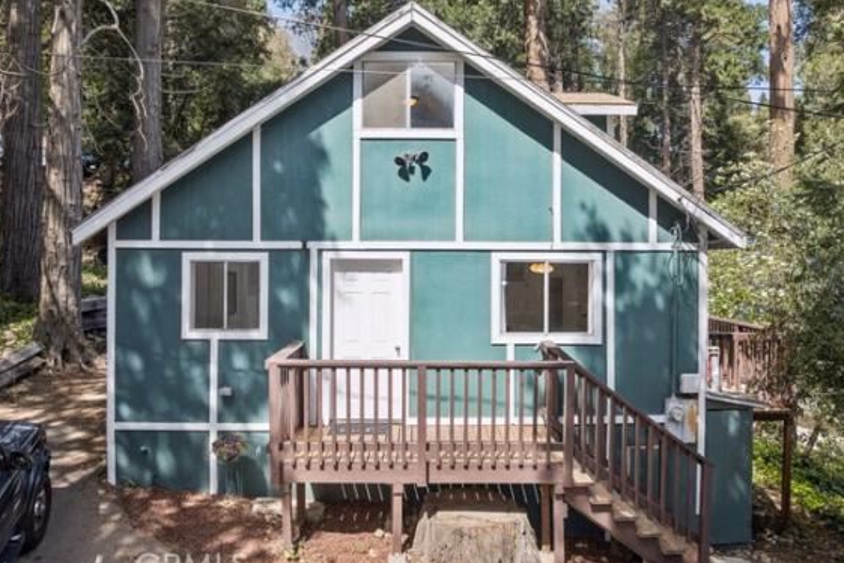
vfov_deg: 49.5
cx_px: 424
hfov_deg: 69.4
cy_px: 256
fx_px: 610
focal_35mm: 26
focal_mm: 12.3
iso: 120
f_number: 2.8
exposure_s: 1/30
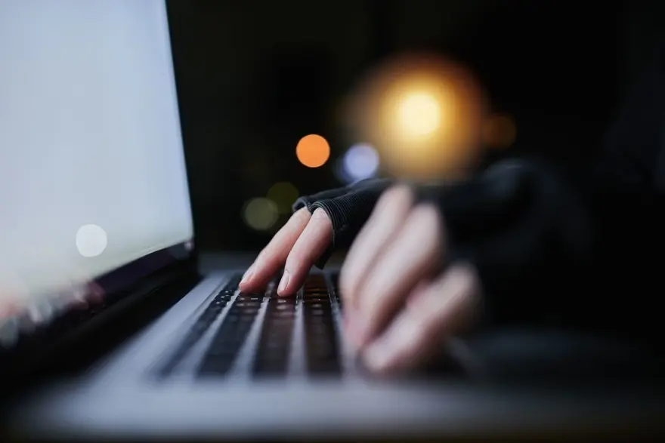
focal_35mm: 35
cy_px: 222
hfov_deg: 54.4
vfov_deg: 37.9
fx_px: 647
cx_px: 332
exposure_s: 1/60
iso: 640
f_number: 1.8
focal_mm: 35
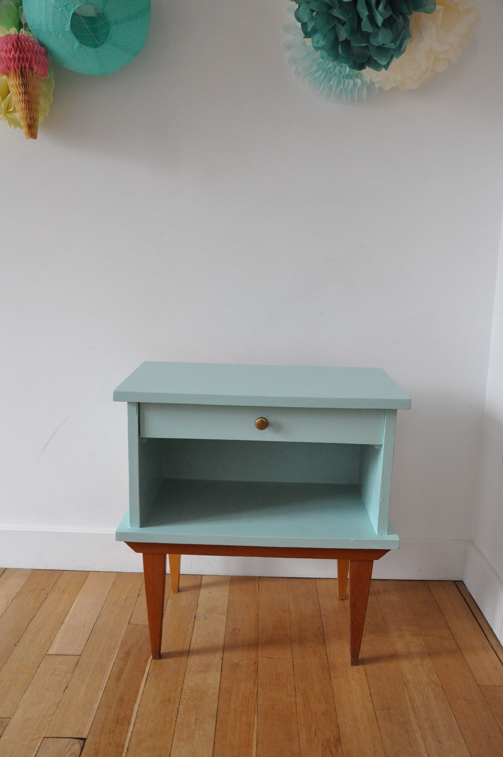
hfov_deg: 39.9
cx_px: 252
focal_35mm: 33
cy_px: 378
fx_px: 693
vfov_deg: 57.3
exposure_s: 1/160
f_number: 6.3
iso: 2500
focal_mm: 22
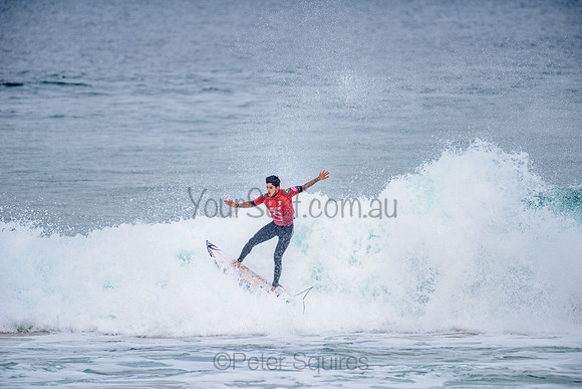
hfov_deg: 4.1
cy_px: 194
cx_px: 291
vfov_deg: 2.8
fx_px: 8085
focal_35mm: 500
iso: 400
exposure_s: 1/2000
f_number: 5.6
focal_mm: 500
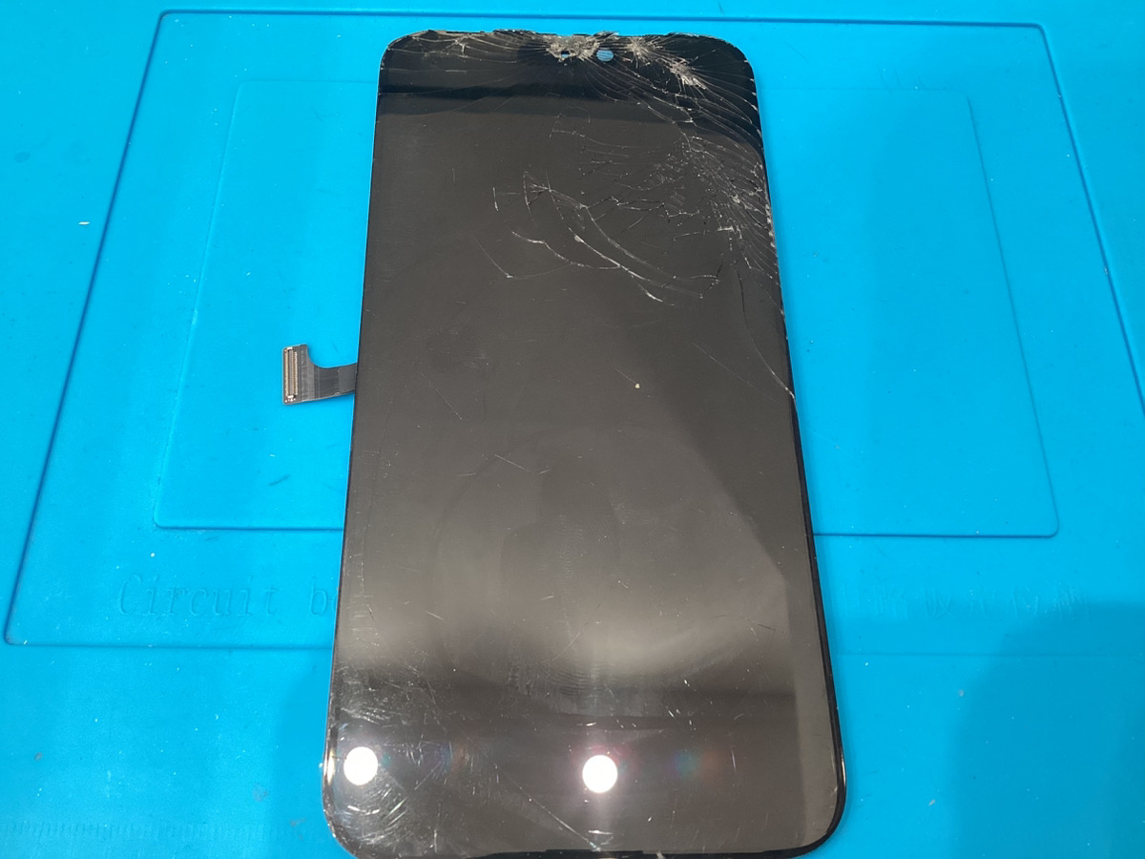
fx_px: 1025
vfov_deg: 45.4
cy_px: 430
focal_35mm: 31
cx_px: 572
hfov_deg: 58.4
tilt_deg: -63.8
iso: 80
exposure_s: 1/50
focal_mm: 3.3
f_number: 2.4
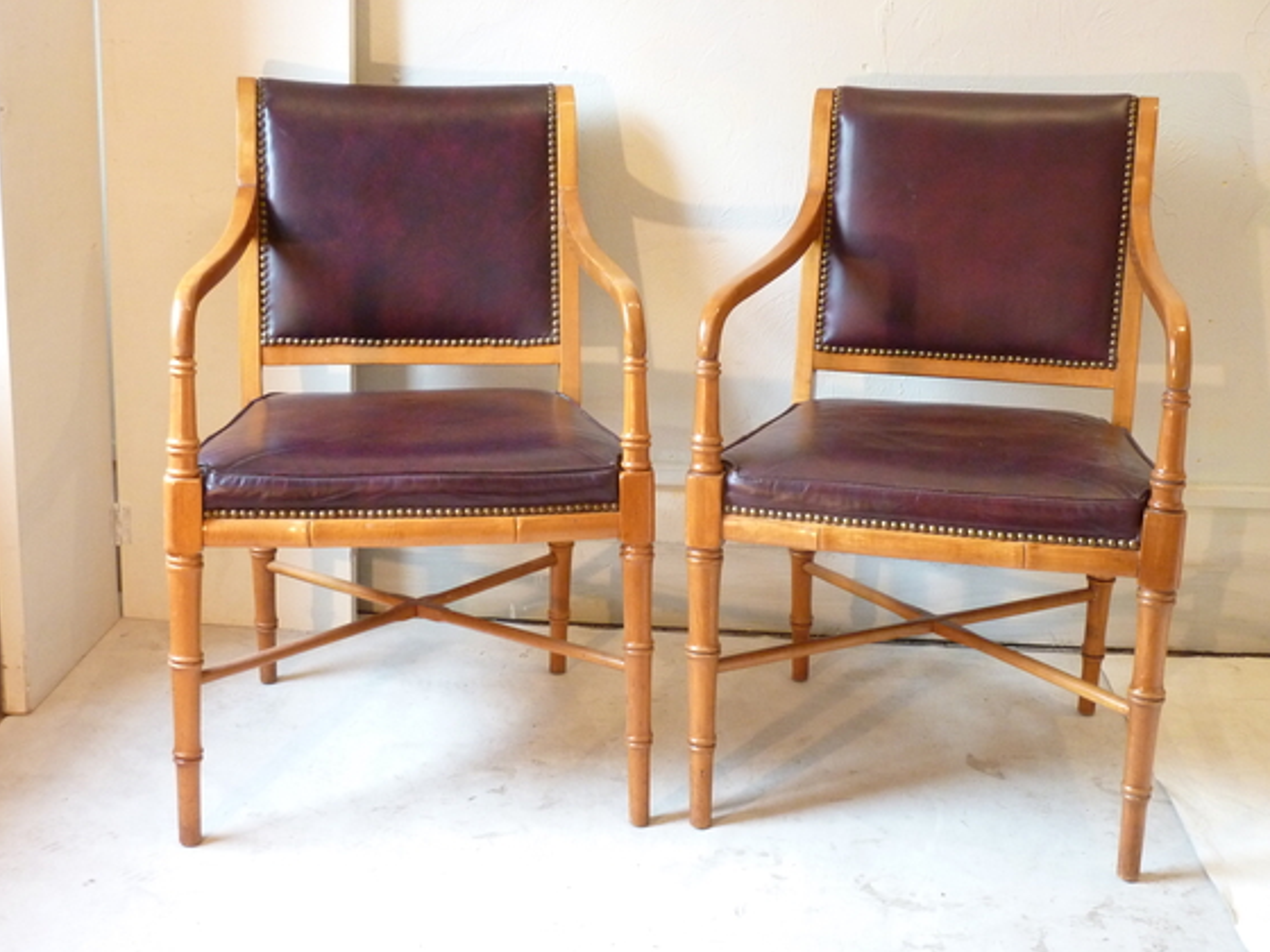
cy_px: 451
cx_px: 674
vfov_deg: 32.2
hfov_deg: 42.1
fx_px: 1651
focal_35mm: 45
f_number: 3.7
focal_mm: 6.9
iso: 400
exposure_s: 1/10
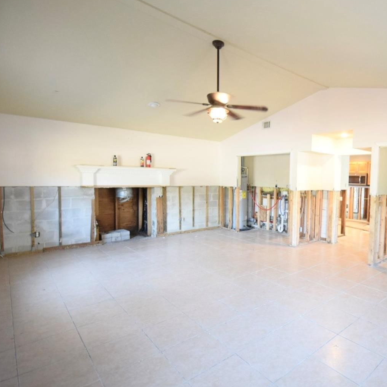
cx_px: 268
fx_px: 253
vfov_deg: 74.8
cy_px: 191
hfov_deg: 71.9
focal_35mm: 20
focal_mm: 10
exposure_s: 1/50
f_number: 4
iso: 2000
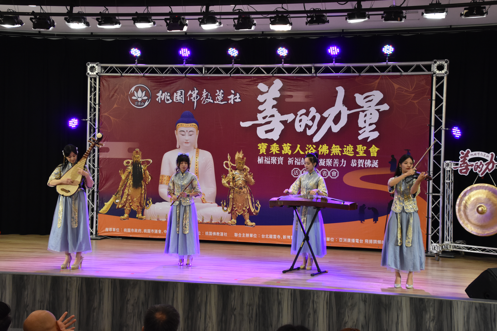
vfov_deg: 25.8
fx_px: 725
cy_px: 166
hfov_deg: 37.9
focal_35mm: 52
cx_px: 248
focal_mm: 35
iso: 1600
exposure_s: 1/160
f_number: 6.3
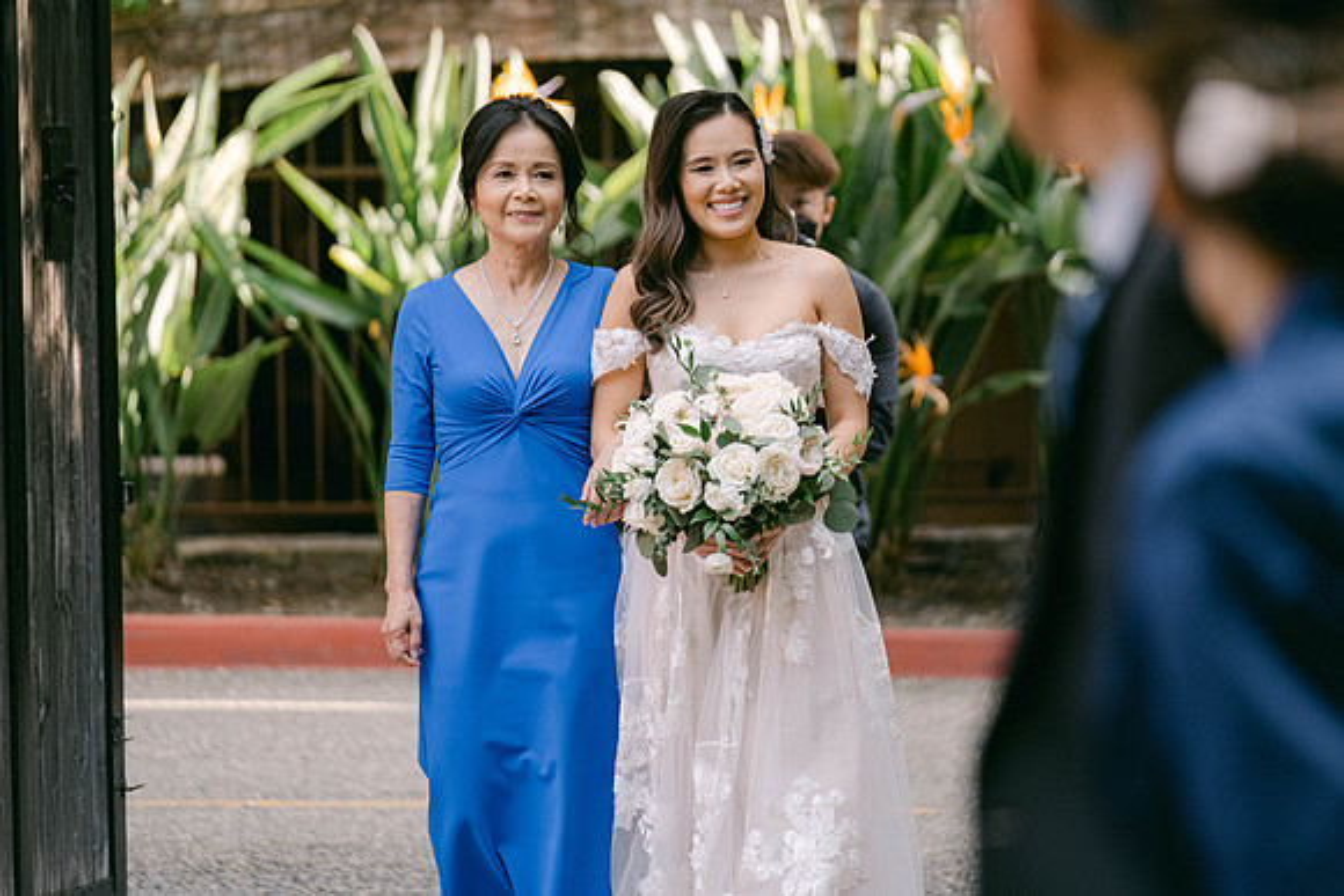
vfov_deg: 6.1
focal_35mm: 225
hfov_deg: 9.1
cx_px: 672
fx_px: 8409
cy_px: 448
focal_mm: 140
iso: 320
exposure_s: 1/300
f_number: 2.8
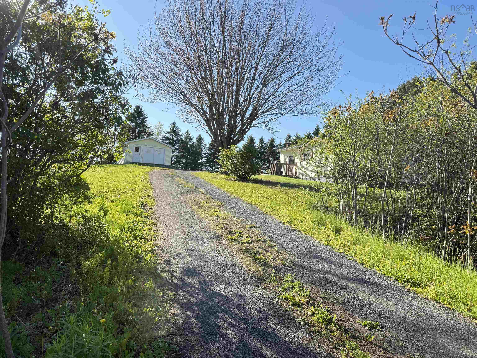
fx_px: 331
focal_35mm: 24
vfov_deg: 56.8
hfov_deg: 71.6
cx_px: 238
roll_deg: -3.6
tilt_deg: +3.1
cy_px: 179
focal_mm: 6.76
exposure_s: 1/1192
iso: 80
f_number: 1.78
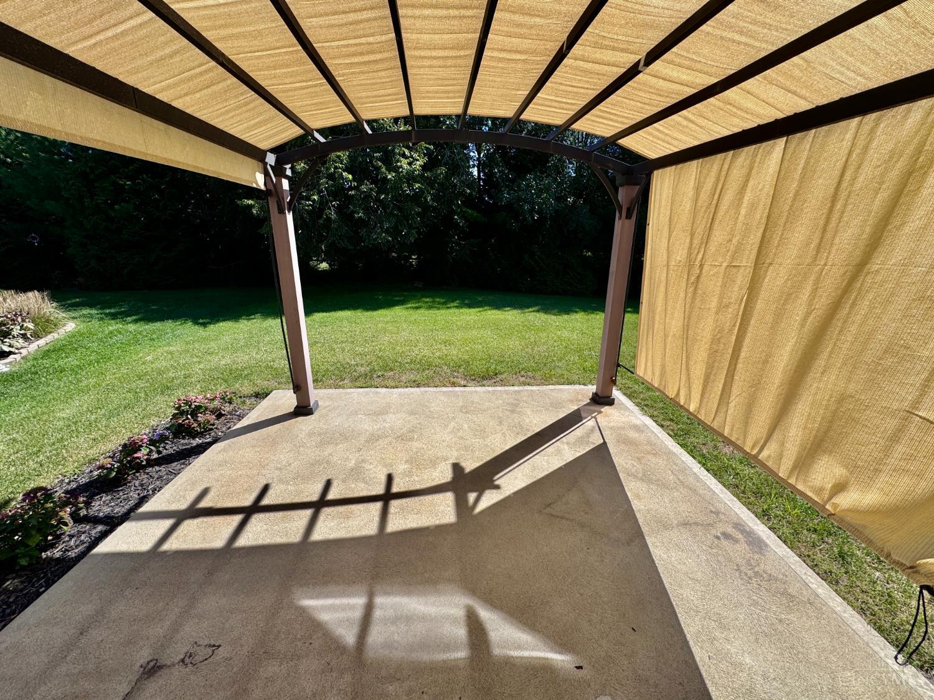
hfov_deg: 102.1
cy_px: 350
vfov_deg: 85.7
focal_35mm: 14
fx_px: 378
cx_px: 467
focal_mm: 2.22
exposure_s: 1/1637
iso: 50
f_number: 2.2
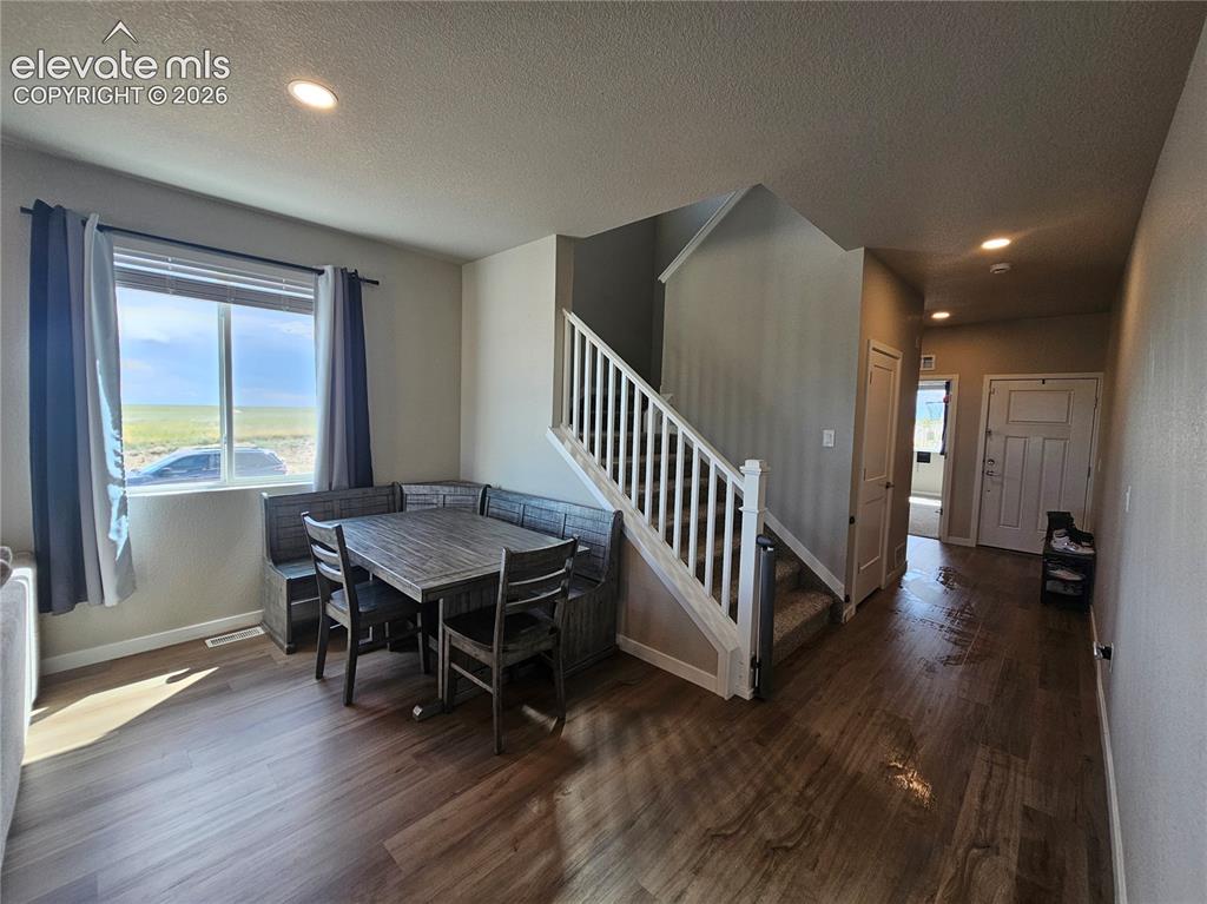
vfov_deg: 89.9
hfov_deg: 106.2
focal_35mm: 13
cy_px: 452
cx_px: 604
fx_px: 453
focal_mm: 2.2
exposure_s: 1/120
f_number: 2.2
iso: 80
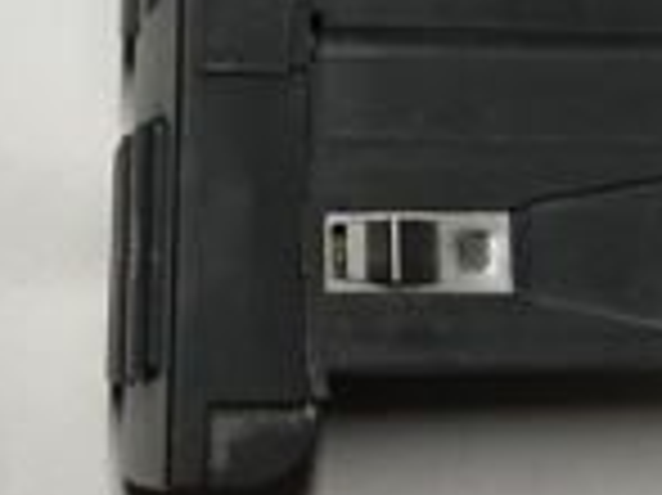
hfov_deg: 16.2
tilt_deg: -69.7
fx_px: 2331
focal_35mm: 122
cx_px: 351
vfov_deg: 11.2
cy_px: -443
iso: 32
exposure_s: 1/50
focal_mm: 3.99
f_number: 1.8
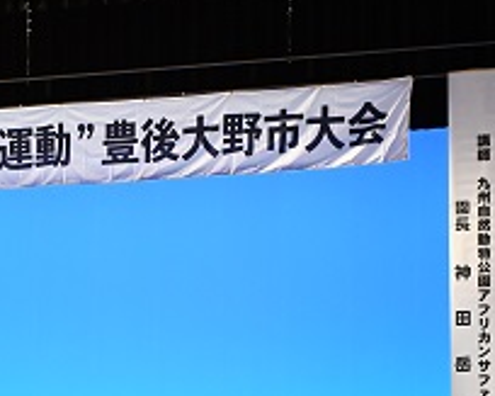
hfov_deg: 16.9
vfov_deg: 13.8
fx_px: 1592
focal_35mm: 109
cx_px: -90
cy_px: 476
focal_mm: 31.5
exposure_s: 1/125
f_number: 8
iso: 5000
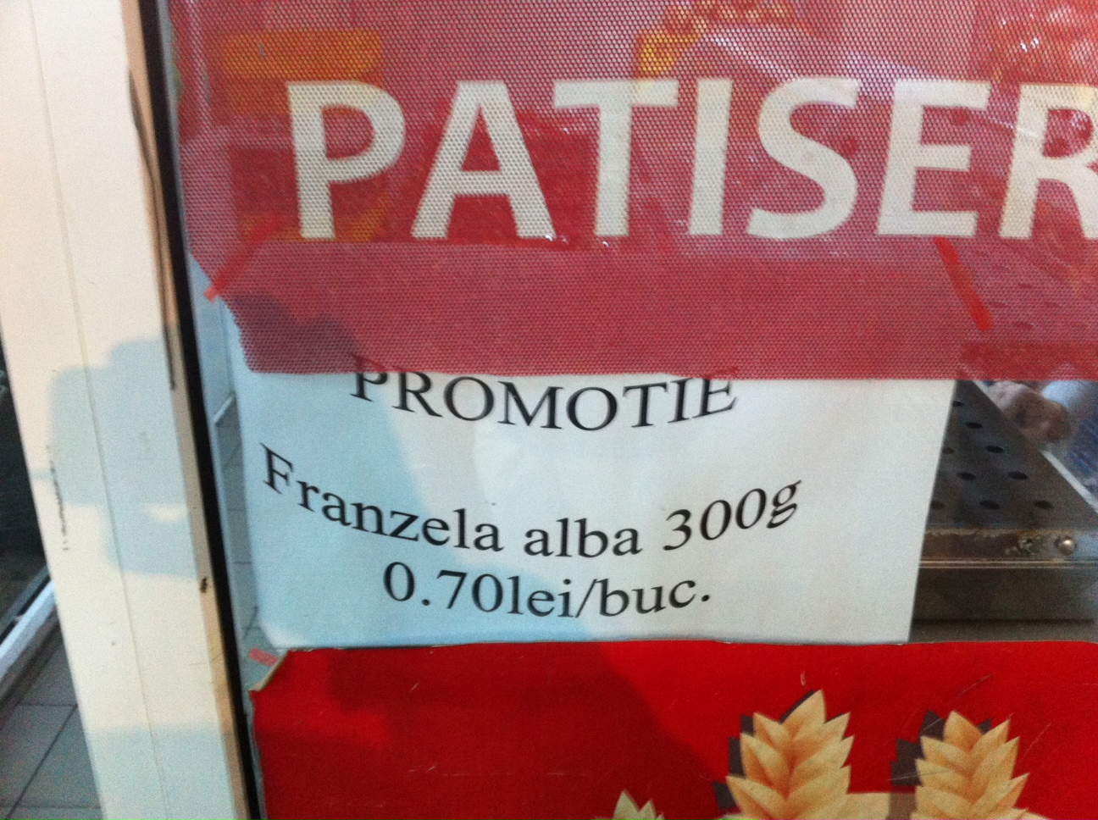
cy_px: 410
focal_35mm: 35
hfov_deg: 52.7
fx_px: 1109
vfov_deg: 40.6
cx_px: 549
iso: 320
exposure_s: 1/15
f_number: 2.8
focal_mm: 3.85
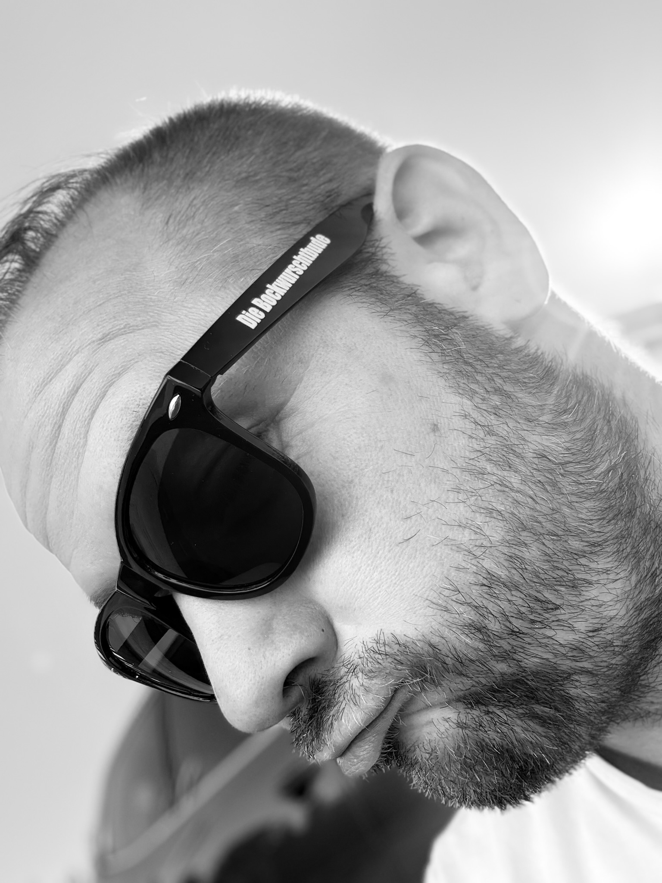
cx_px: 331
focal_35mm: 30
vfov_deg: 60.0
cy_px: 442
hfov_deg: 46.8
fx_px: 765
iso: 40
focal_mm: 2.69
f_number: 1.9
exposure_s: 1/541
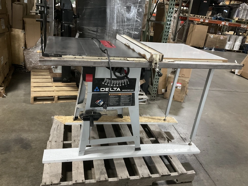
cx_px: 124
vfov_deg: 48.3
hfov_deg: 61.6
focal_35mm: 29
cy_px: 93
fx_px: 208
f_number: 1.8
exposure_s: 1/30
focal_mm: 3
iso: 320
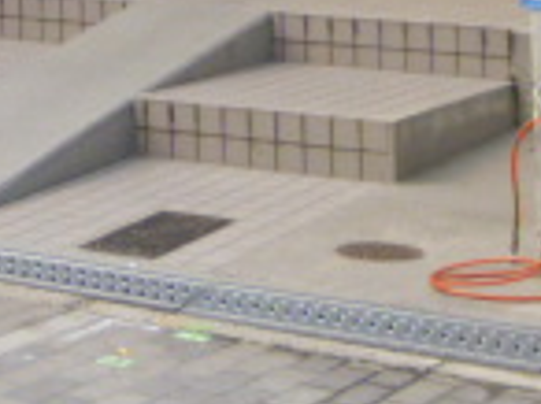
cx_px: -200
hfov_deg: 13.9
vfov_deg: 9.9
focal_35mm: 136
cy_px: -471
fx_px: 2122
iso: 160
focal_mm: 5.6
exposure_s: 1/60
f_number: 2.8
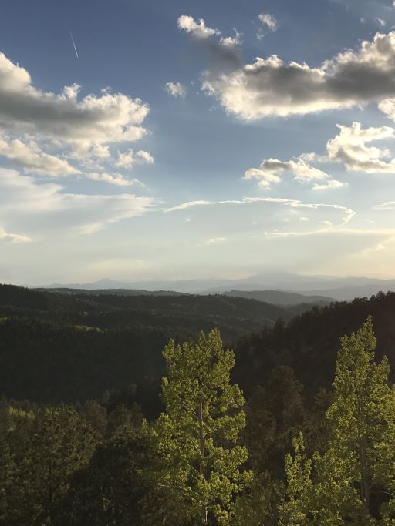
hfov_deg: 34.5
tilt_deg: -0.9
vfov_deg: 45.8
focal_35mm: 41
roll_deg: +2.5
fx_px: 624
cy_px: 280
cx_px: 108
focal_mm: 3.99
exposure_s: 1/3546
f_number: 1.8
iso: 20
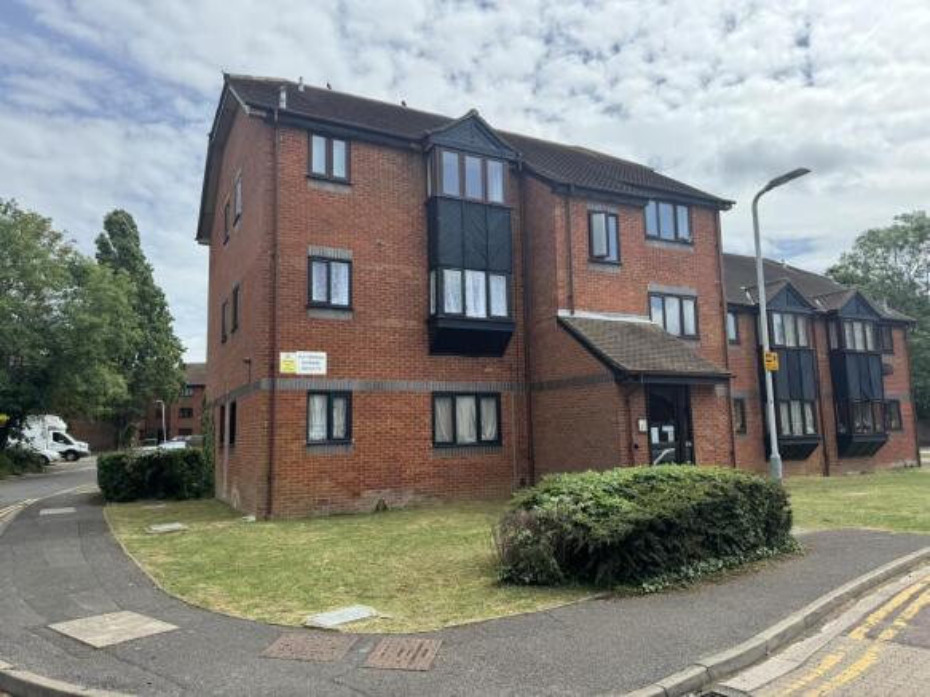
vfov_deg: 56.8
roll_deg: +1.4
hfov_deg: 71.6
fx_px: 645
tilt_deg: +7.2
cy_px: 348
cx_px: 465
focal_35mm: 24
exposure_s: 1/3096
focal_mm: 6.76
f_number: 1.78
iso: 80
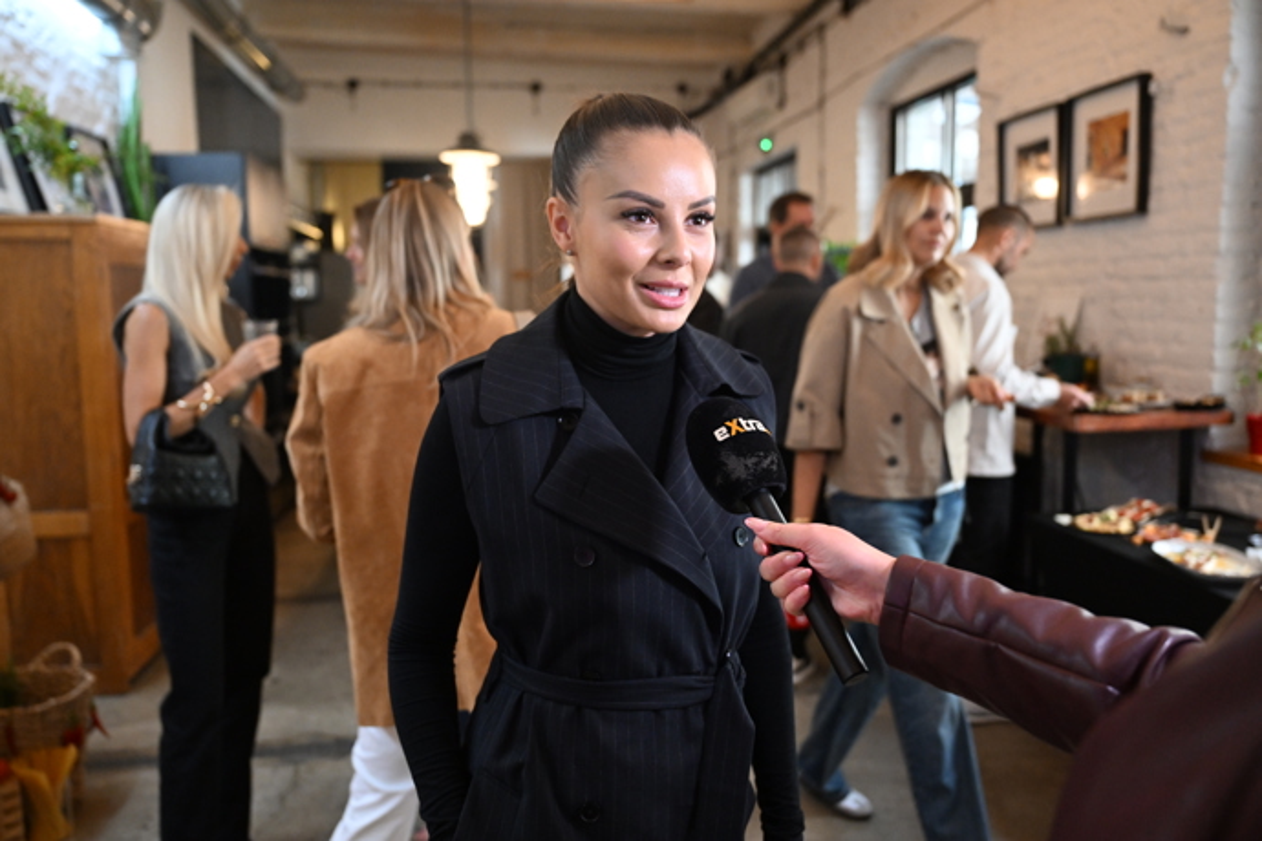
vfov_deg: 44.3
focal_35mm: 30
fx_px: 1034
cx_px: 631
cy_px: 420
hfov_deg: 62.8
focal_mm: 29.5
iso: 4000
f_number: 2.8
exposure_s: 1/250
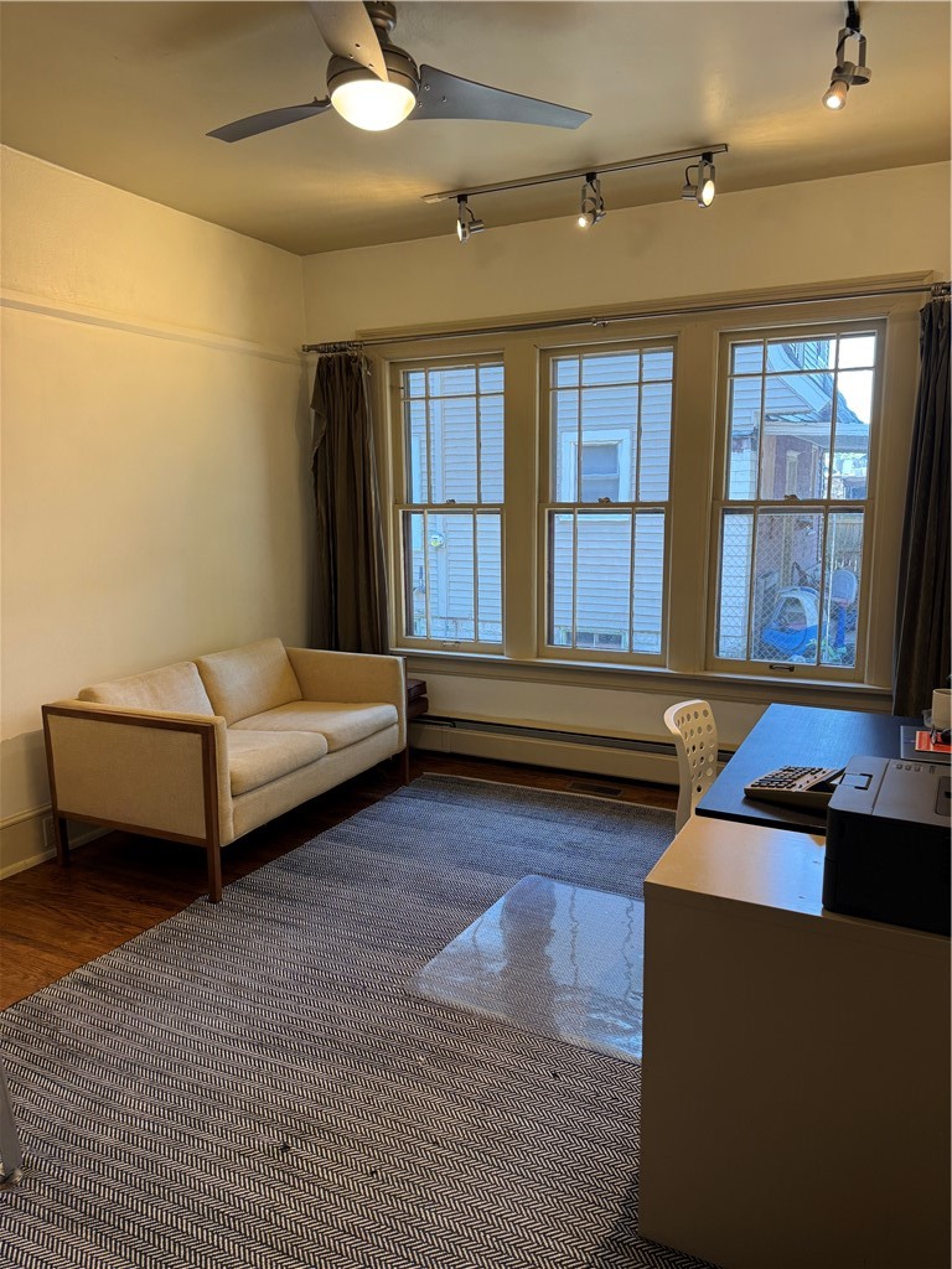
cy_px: 634
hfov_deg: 56.8
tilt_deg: -9.6
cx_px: 476
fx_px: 880
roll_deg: +0.7
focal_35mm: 24
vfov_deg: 71.6
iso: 100
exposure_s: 1/120
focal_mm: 6.76
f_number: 1.78
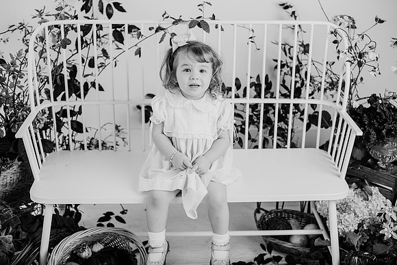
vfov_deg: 26.3
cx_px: 202
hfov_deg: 38.5
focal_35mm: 51
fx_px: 568
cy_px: 132
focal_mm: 50
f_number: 2.8
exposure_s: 1/250
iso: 200
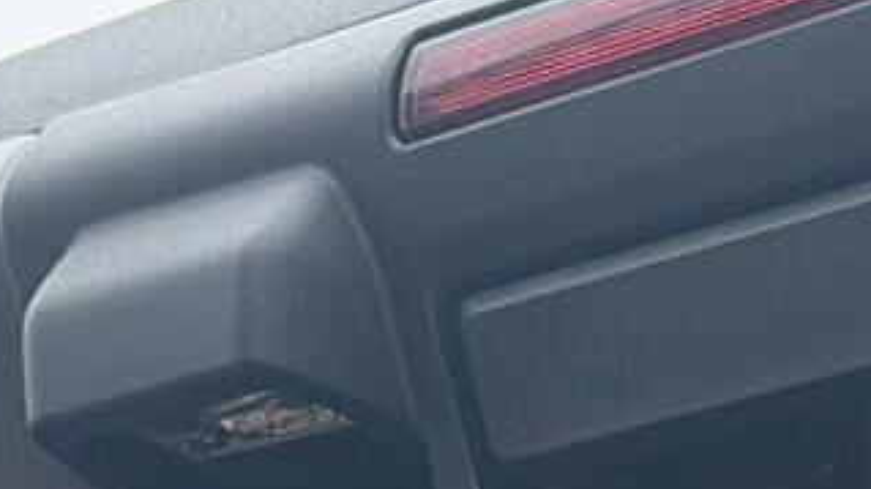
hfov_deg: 9.1
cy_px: 1415
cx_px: 920
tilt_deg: +8.6
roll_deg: -1.8
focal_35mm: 236
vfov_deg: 4.9
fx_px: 5447
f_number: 1.78
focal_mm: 6.76
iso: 64
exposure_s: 1/1222
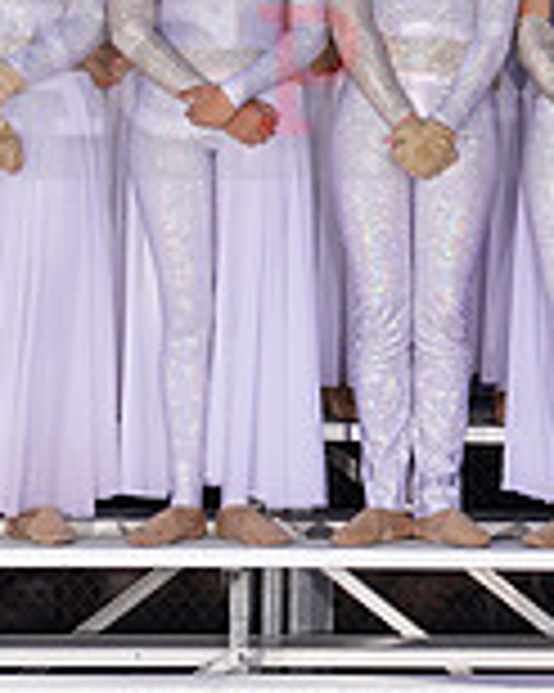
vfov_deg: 7.8
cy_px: 45
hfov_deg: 6.2
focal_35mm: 248
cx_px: 707
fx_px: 5088
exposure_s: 1/200
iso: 100
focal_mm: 70
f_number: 9
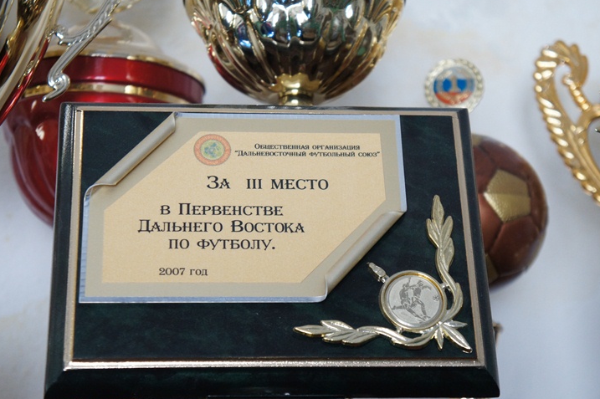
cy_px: 183
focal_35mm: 87
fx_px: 1449
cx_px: 304
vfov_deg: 15.7
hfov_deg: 23.4
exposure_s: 1/80
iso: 1250
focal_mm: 52
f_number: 5
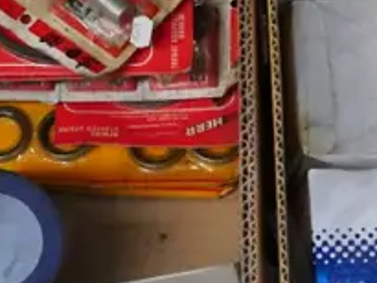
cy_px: 257
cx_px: 289
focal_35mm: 120
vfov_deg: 12.3
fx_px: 1308
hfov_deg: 16.3
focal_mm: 12
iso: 6400
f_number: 3.5
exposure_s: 1/250
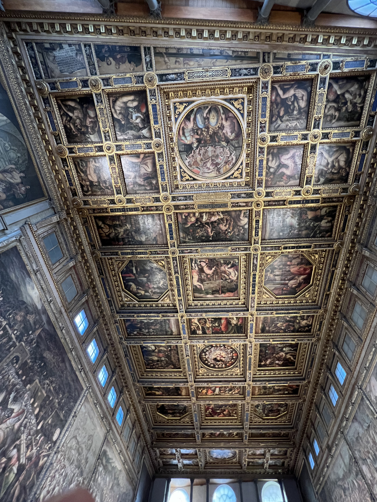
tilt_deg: +62.9
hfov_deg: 85.6
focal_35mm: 14
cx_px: 202
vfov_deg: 102.1
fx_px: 203
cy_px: 250
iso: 500
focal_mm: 1.57
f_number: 1.8
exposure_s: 1/60
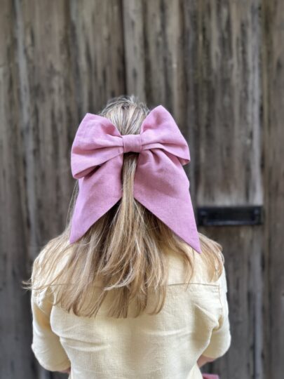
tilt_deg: -3.8
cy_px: 190
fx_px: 263
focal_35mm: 24
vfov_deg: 71.6
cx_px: 142
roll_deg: +2.4
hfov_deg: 56.8
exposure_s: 1/219
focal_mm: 6.76
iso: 64
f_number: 1.78
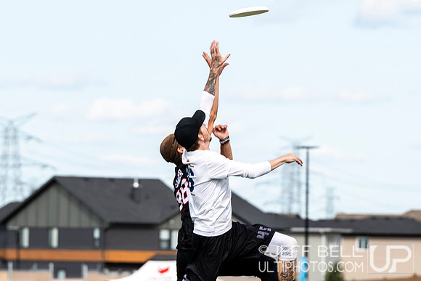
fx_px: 4490
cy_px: 101
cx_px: 210
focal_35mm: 384
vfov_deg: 3.6
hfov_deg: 5.4
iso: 280
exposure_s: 1/1000
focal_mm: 200
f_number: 6.3
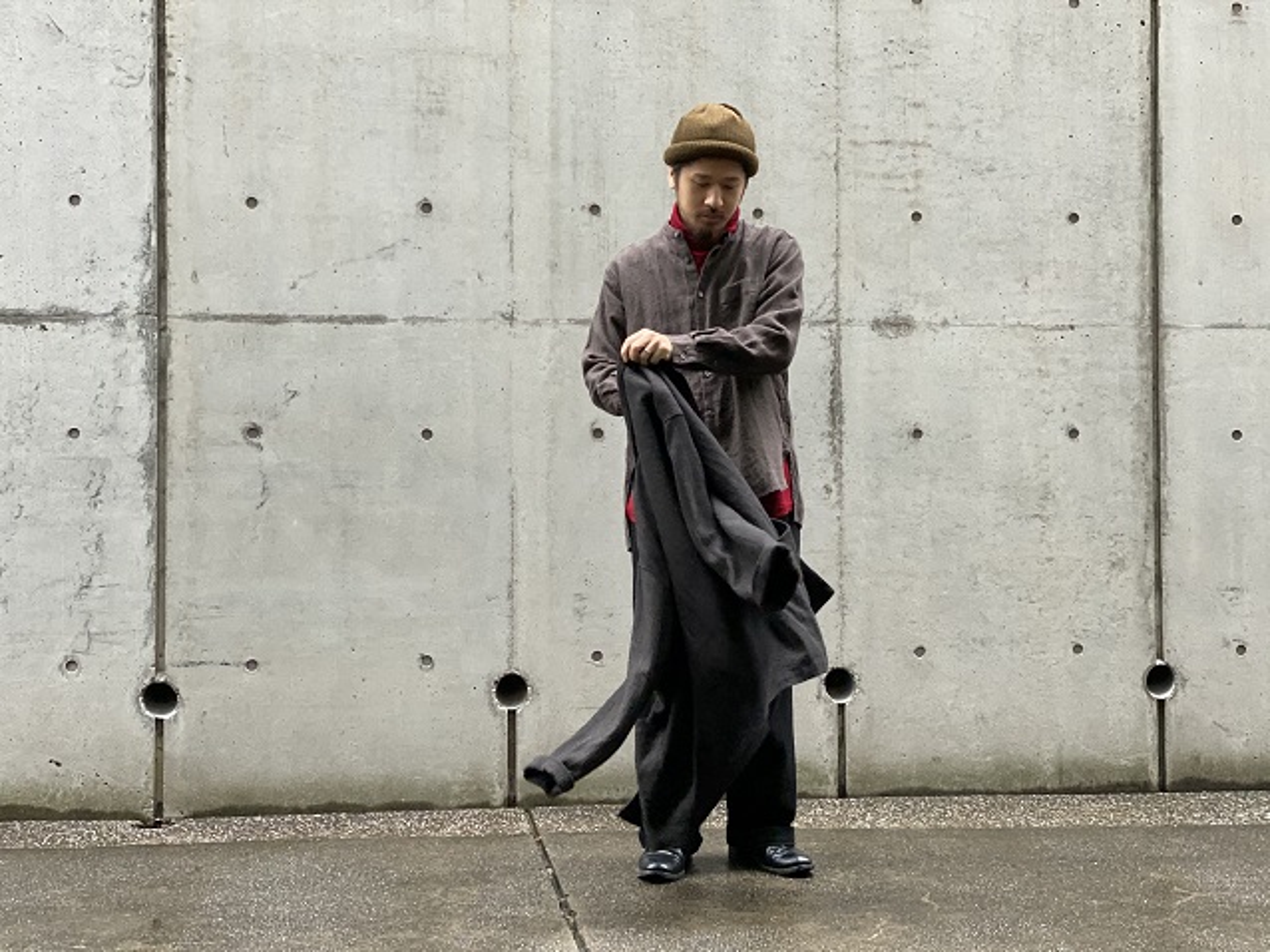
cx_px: 635
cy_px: 476
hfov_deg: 36.8
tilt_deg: +1.6
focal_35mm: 52
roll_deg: +0.1
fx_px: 1907
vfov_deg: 28.0
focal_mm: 6
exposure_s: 1/121
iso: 160
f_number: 2
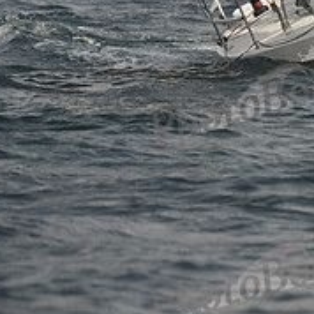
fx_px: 8518
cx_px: 490
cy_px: -17
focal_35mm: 830
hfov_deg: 2.1
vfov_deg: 2.1
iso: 250
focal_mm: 300
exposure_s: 1/800
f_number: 8
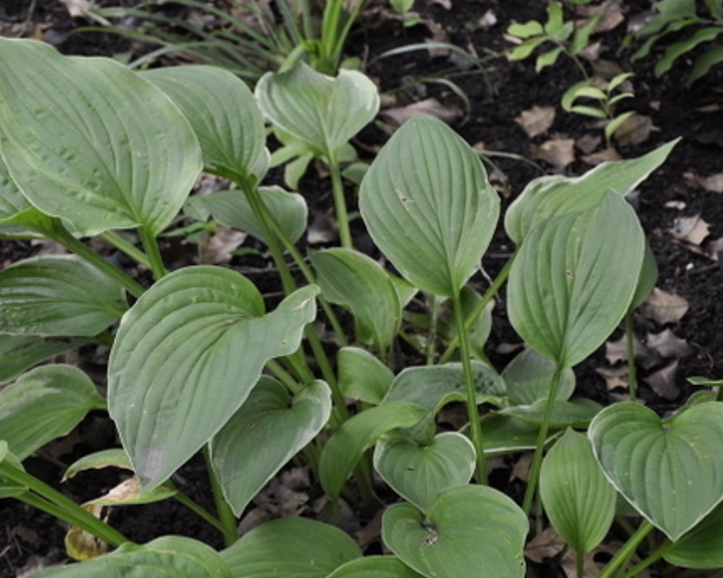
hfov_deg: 16.2
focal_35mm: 118
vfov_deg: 13.1
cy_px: 339
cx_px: 118
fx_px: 2522
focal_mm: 45
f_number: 4.8
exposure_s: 1/60
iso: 500
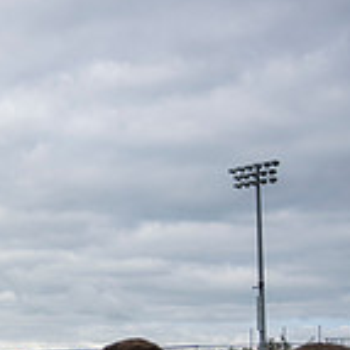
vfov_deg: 20.5
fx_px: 949
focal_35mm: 83
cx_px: -294
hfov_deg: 16.9
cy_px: 310
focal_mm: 24
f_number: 4
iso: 125
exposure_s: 1/800
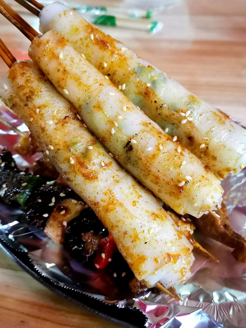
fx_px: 332
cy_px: 164
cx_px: 123
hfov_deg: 40.7
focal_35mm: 35
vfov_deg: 52.6
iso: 500
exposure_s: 1/50
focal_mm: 4.75
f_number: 1.8
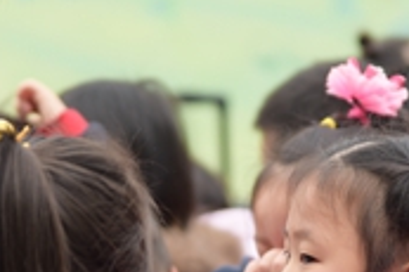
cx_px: 201
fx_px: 5051
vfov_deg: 3.1
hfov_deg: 4.6
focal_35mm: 445
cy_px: 197
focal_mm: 120
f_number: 4
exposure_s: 1/200
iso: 200
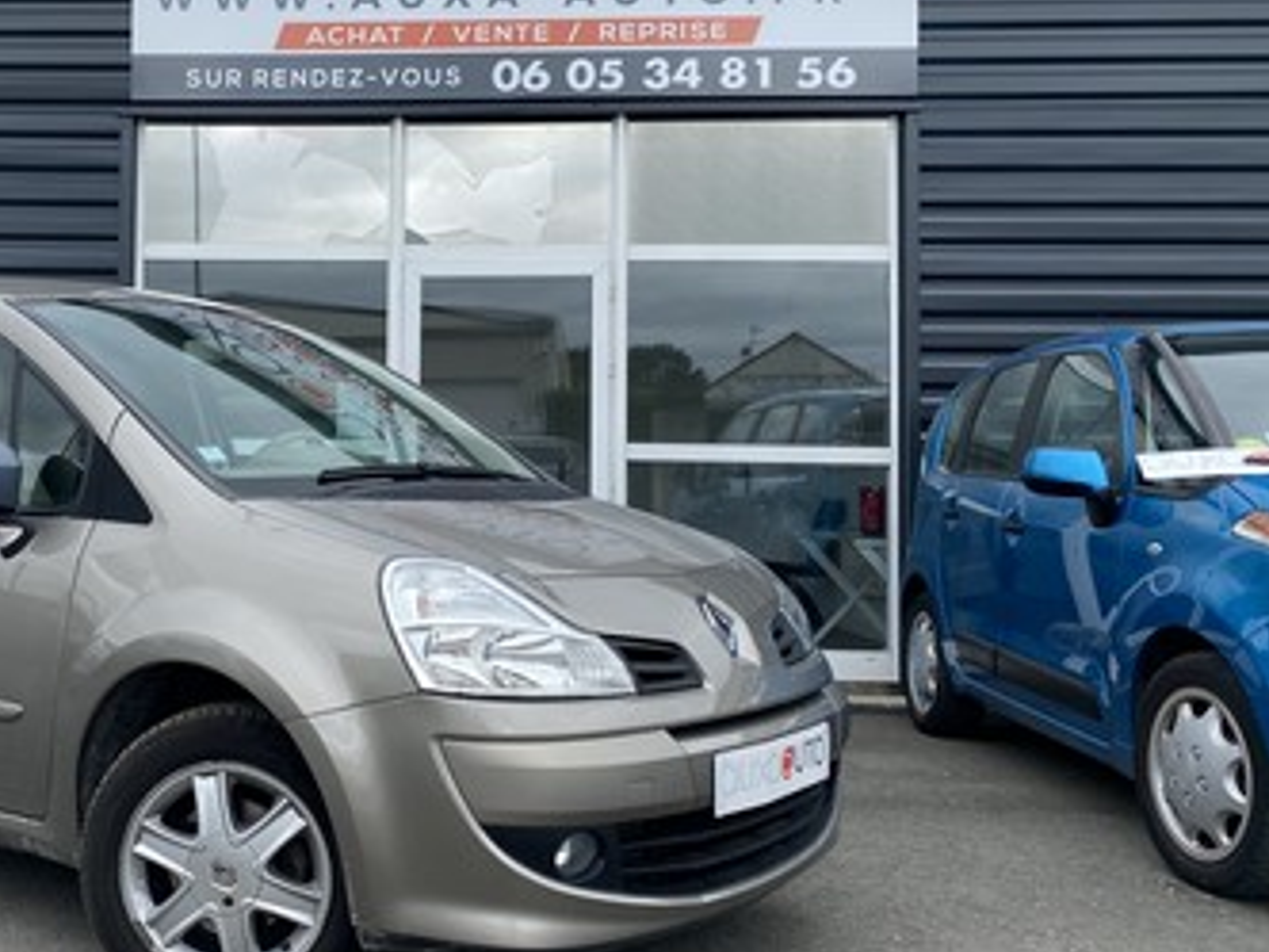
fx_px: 1466
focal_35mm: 40
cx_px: 298
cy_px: 411
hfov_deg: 45.0
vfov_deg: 35.9
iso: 32
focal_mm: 4.25
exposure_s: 1/1701
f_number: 1.8
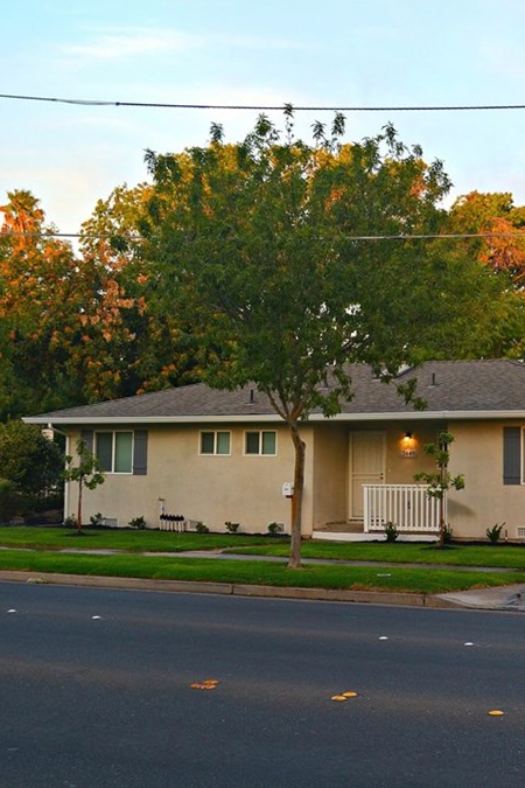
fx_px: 1291
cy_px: 393
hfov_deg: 22.1
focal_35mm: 59
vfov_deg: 33.9
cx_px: 526
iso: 400
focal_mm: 26
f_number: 5.6
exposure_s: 1/125
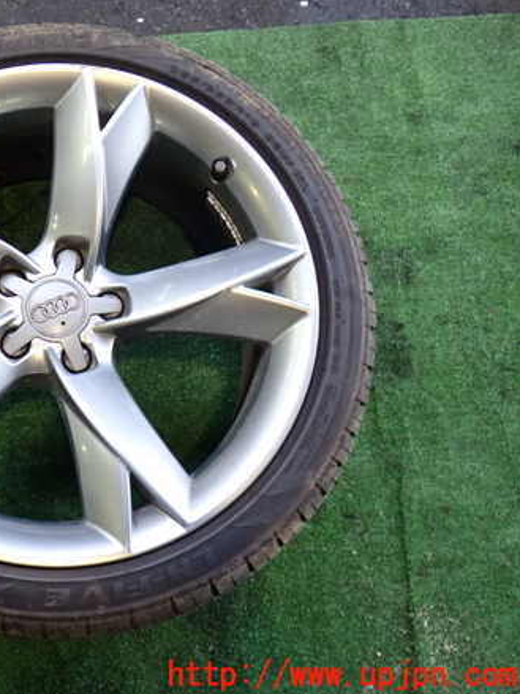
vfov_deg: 45.8
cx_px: 51
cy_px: 340
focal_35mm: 41
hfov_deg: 33.3
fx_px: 822
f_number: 2.3
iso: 250
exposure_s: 1/80
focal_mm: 5.4
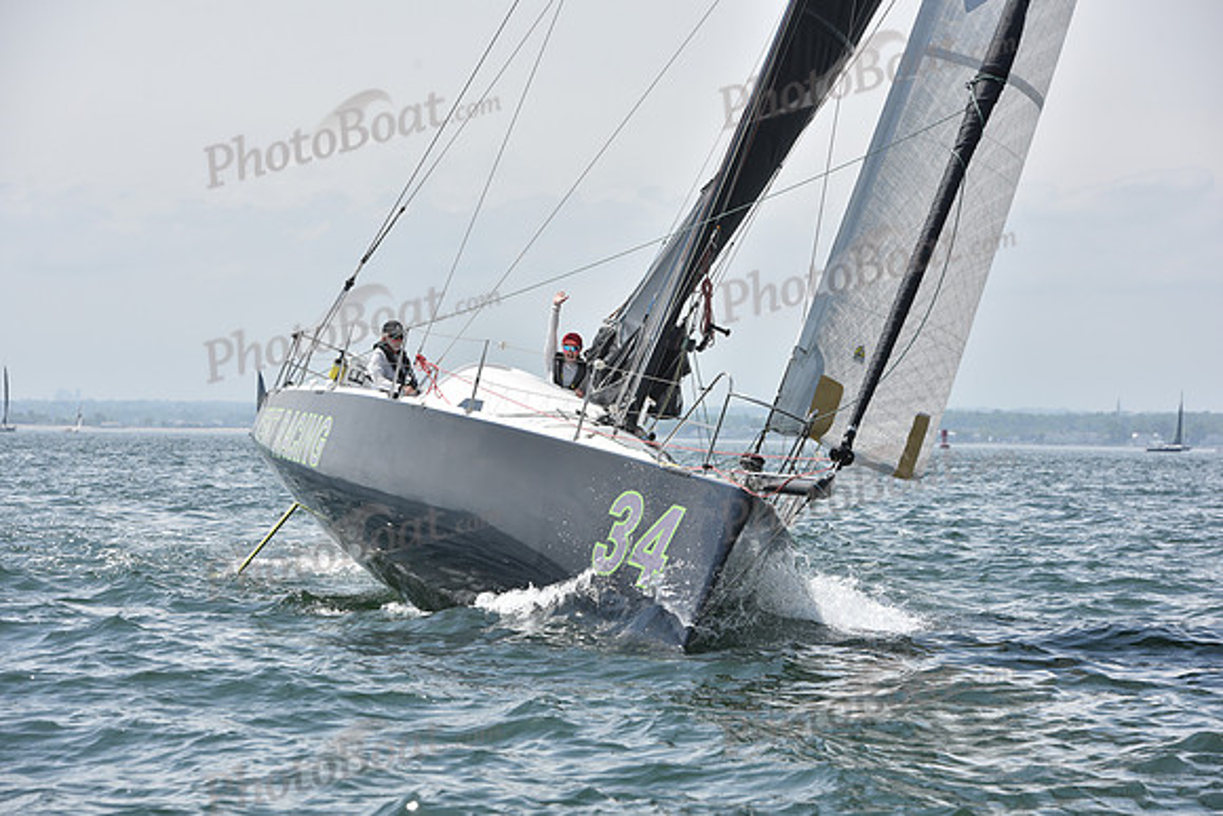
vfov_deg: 10.2
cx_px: 612
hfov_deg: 15.2
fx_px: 4587
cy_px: 408
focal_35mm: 135
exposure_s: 1/800
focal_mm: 135
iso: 200
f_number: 8
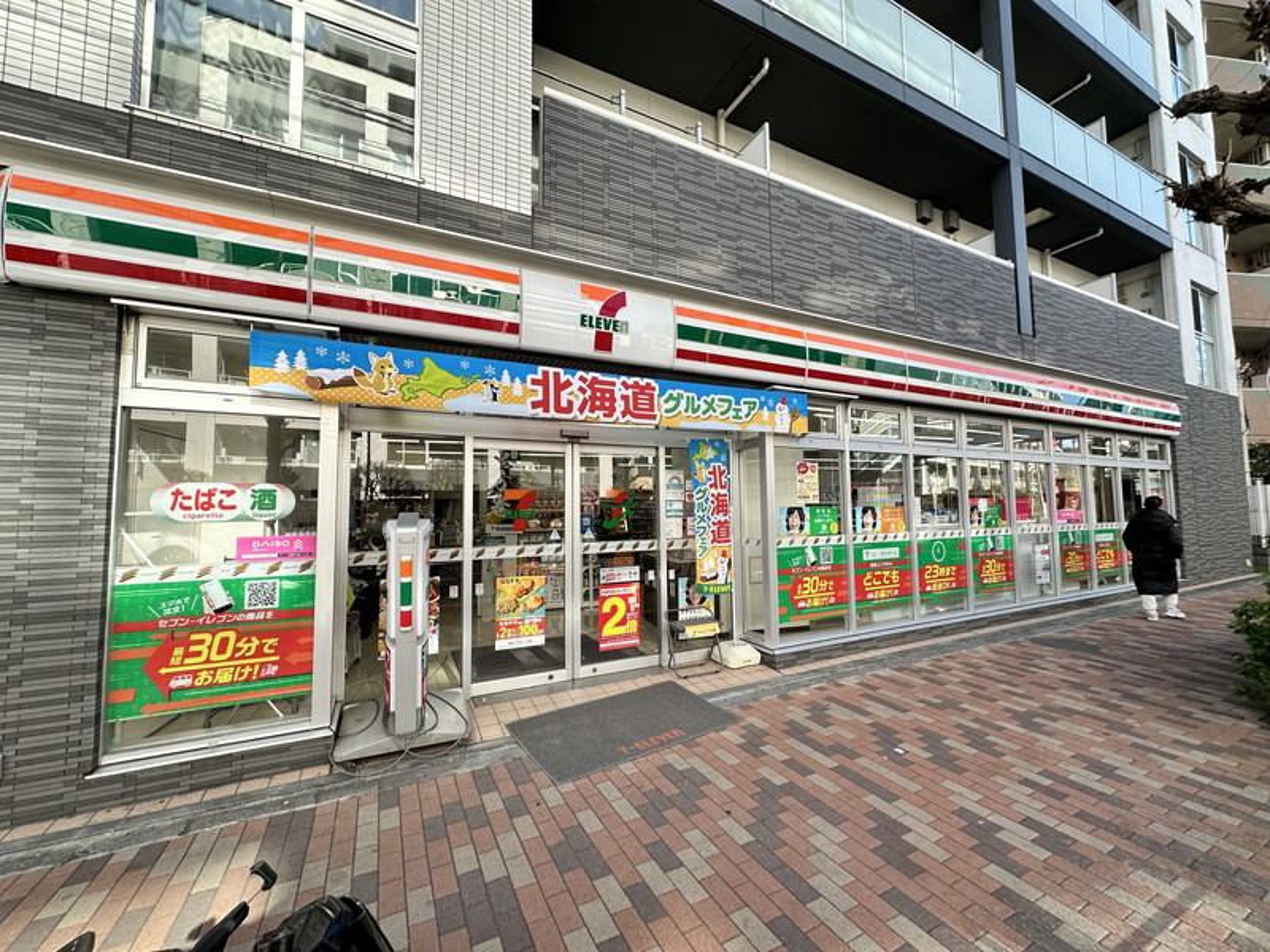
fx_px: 514
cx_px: 635
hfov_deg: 102.1
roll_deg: +1.1
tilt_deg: +4.0
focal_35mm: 14
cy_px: 476
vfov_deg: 85.7
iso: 40
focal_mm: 2.22
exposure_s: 1/379
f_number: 2.2
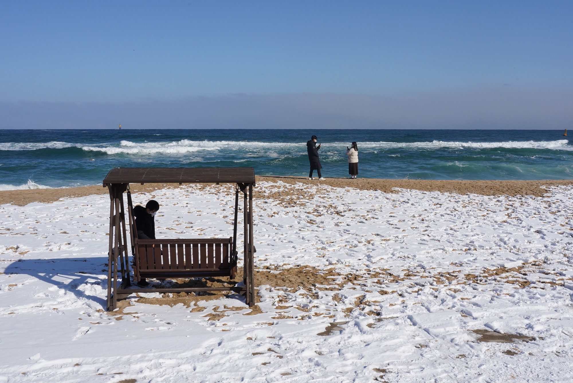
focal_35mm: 31
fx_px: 493
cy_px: 192
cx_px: 286
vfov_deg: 42.3
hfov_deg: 60.3
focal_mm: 31
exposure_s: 1/320
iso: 320
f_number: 20
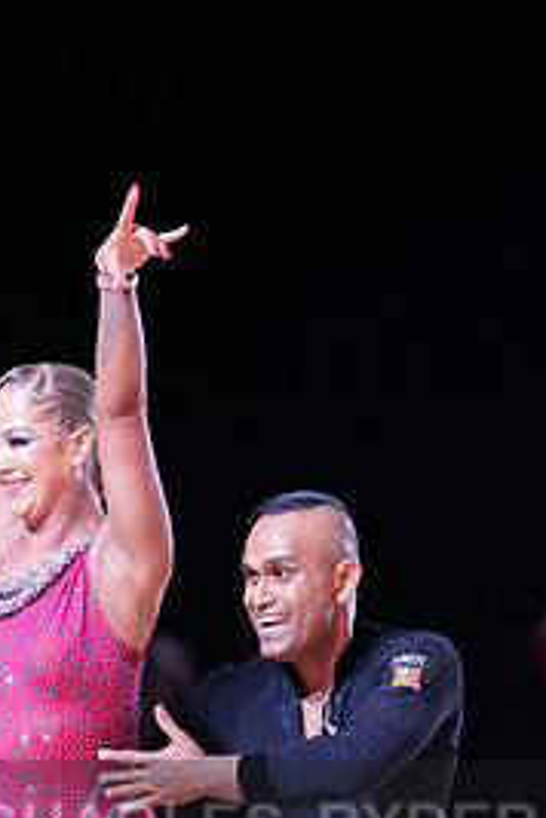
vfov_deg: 8.0
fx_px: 5824
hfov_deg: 5.4
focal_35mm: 256
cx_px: 164
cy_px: 864
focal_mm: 118
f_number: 2.8
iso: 1600
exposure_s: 1/500
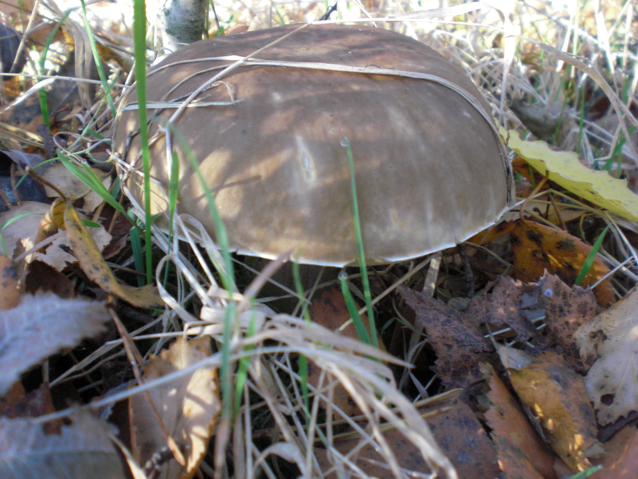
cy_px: 240
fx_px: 700
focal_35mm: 38
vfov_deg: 37.7
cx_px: 319
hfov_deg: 49.0
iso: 200
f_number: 3.1
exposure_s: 1/80
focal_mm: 6.3
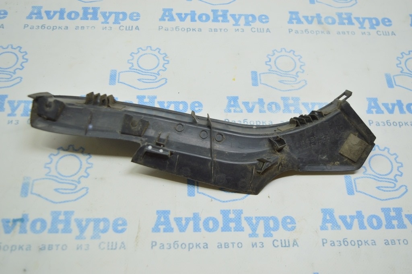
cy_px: 137
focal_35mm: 40
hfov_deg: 48.0
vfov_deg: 33.0
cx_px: 206
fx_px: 463
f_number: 4
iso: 400
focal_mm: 27
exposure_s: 1/60
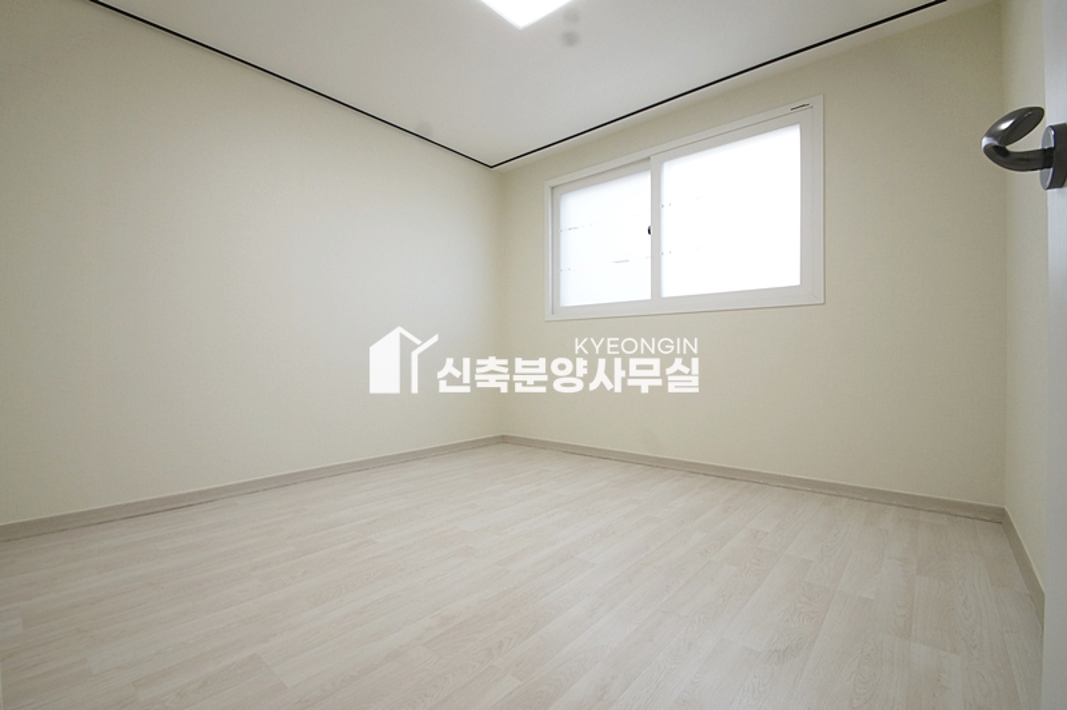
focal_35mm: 15
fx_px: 444
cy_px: 355
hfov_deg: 100.4
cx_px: 534
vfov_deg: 77.2
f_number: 9
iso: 800
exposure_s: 1/30
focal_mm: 10
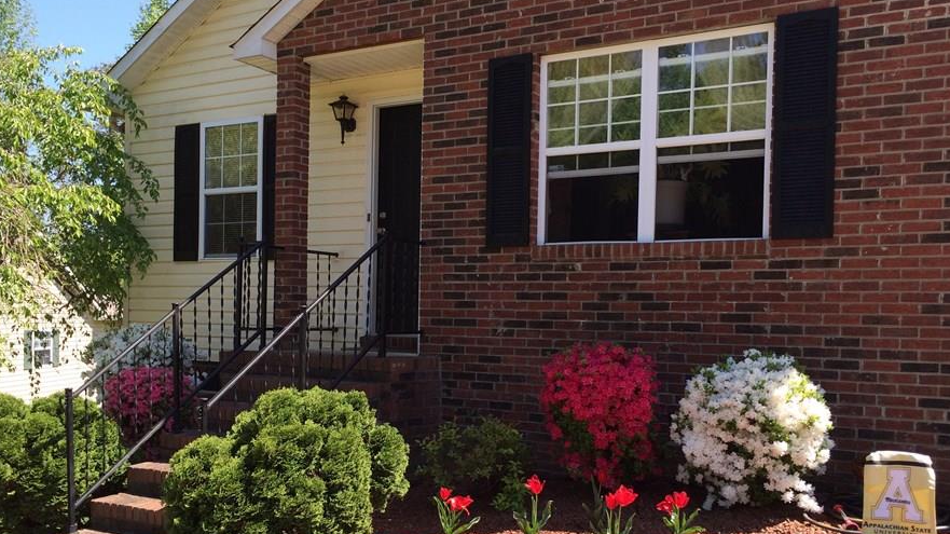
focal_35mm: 38
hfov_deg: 52.8
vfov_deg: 31.1
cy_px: 320
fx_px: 957
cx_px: 444
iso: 32
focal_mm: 4.12
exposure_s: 1/805
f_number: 2.2
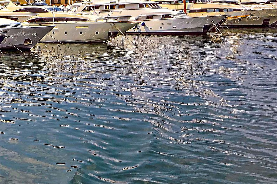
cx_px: -28
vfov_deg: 21.4
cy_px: -57
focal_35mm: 57
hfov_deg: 31.2
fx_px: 438
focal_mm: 14
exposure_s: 1/100
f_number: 14
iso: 250
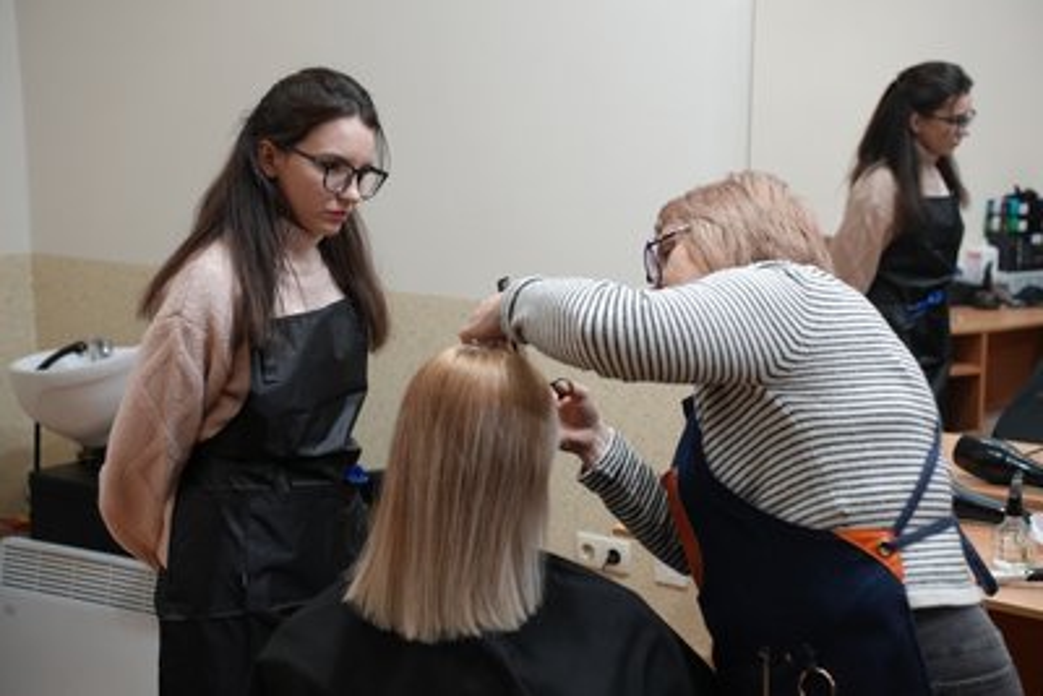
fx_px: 1739
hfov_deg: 33.4
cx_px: 522
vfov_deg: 22.6
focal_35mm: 60
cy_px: 348
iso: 1600
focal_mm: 60
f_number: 4
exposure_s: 1/160
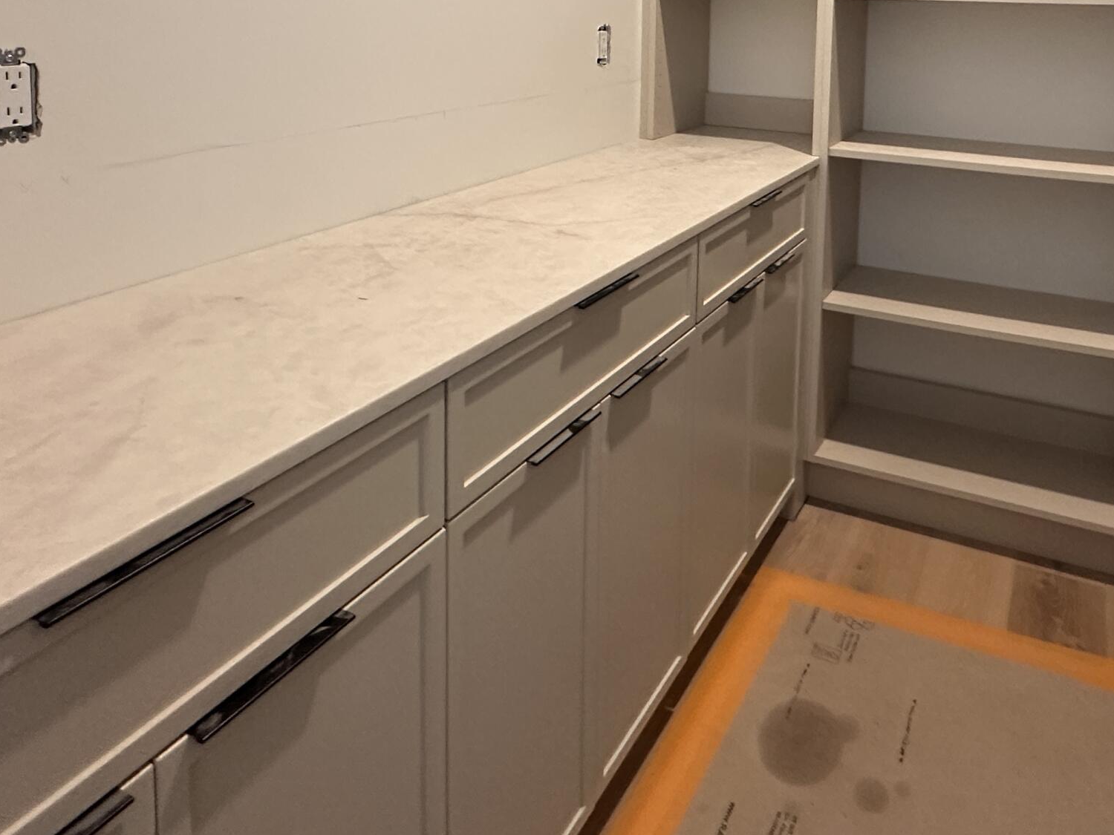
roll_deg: -0.5
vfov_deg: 45.1
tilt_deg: -3.4
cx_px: 694
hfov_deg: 62.6
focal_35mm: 28
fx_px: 901
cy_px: 80
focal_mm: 2.22
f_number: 2.2
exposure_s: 1/60
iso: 320
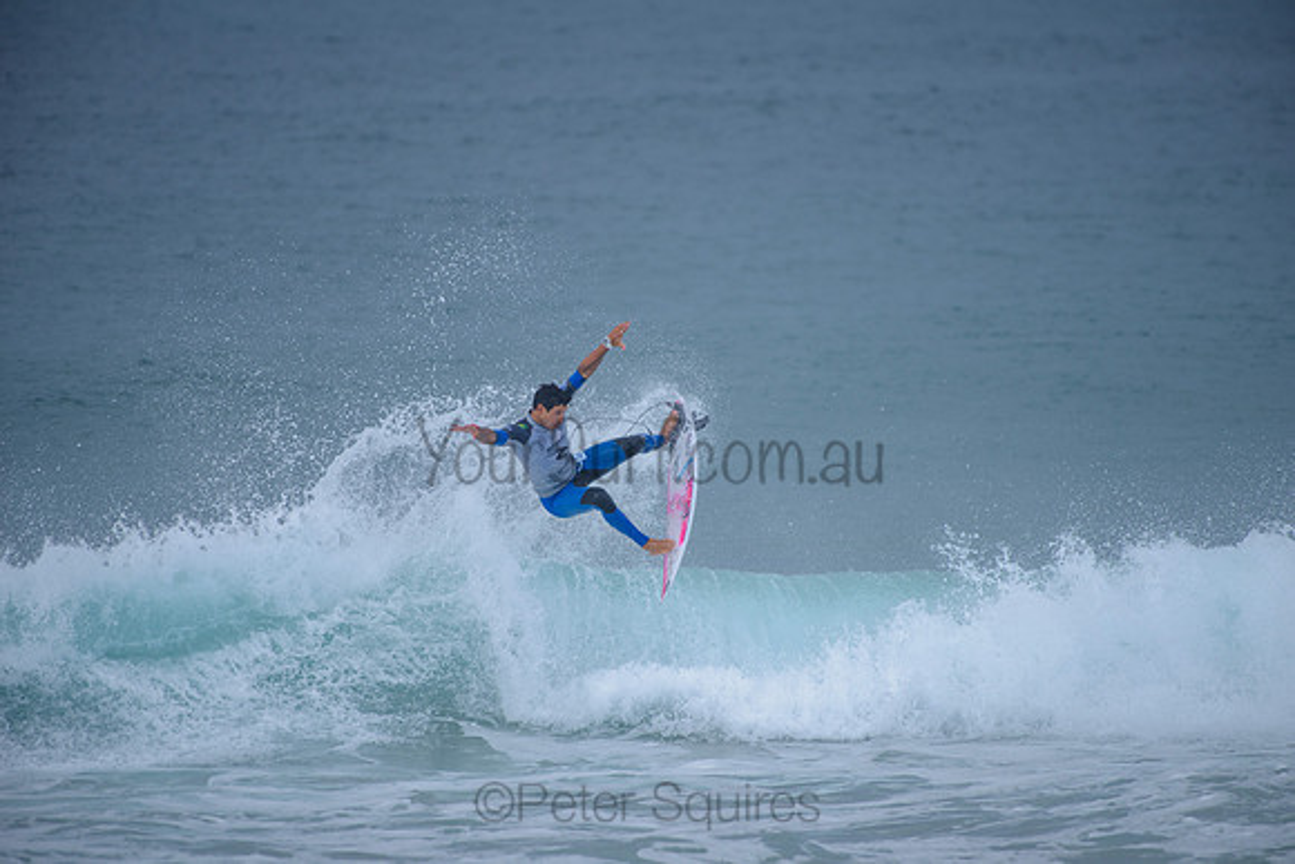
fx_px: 17989
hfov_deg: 4.1
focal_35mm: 500
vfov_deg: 2.8
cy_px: 432
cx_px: 648
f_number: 5.6
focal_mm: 500
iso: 180
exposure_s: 1/800
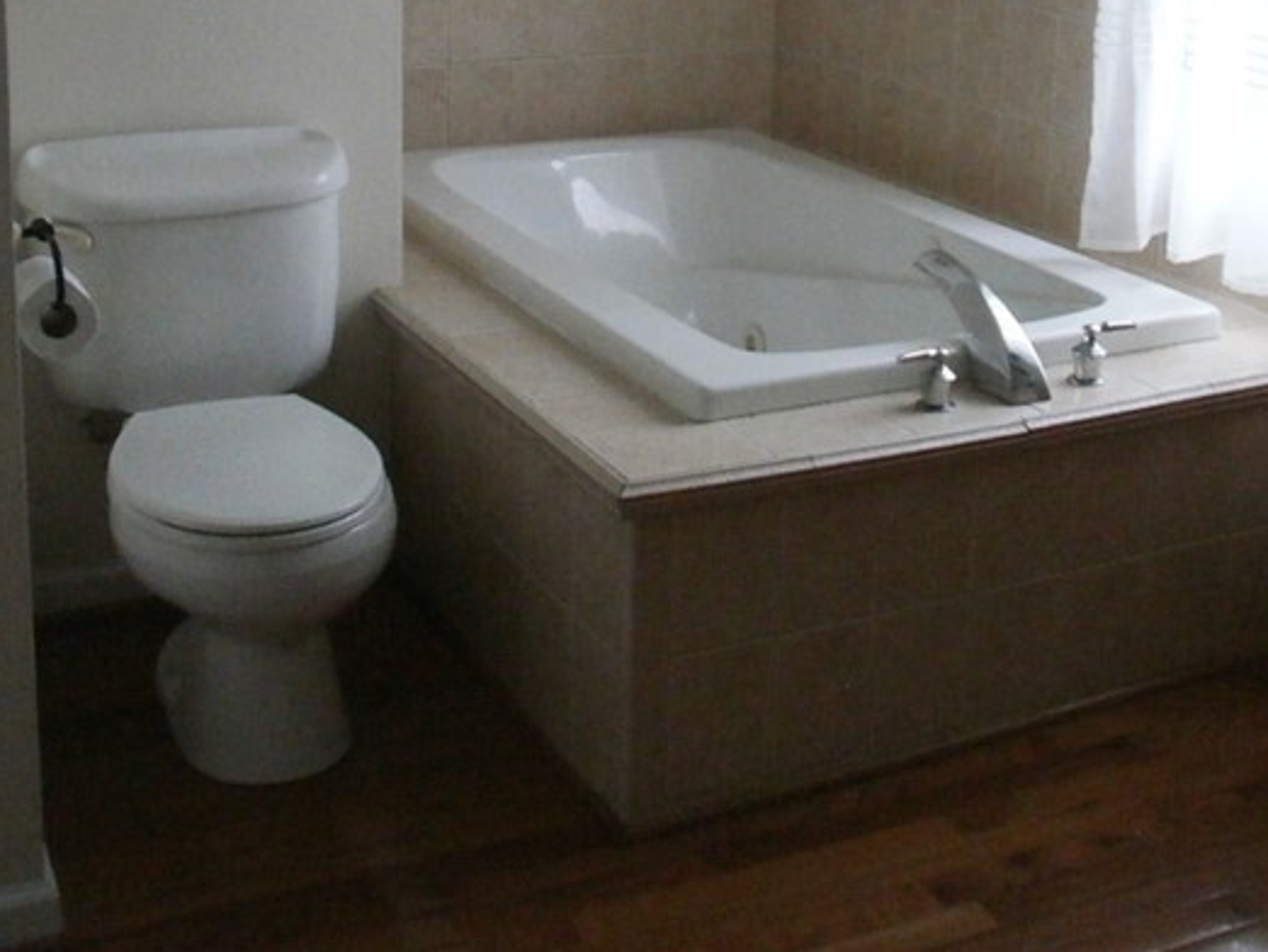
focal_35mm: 51
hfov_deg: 37.5
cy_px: 46
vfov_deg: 27.3
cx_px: 649
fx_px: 1869
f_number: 2.6
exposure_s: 1/250
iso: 400
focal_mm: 4.65
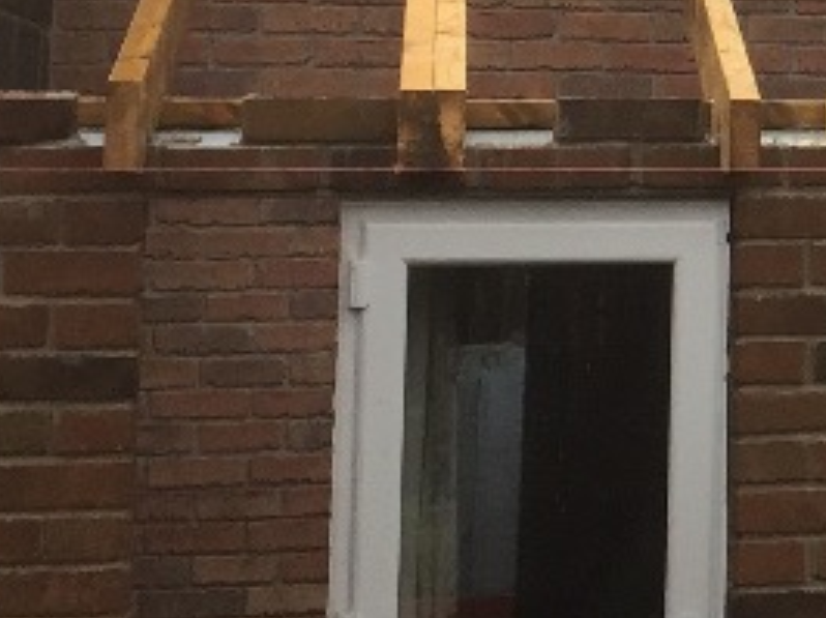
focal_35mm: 131
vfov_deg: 11.2
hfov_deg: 13.9
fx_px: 3123
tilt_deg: +6.0
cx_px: 1320
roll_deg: -0.3
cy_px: -53
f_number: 2.2
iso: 50
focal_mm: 4.15
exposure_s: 1/100
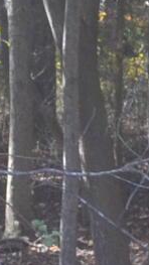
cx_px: -436
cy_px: -294
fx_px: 2766
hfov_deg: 3.0
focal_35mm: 394
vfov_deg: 5.4
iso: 200
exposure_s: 1/125
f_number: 5.6
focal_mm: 22
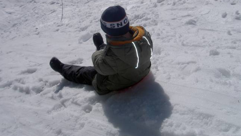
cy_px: 31
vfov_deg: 22.4
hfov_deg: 39.1
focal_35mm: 53
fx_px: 339
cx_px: 131
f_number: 4.7
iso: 100
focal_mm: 8
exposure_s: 1/2000
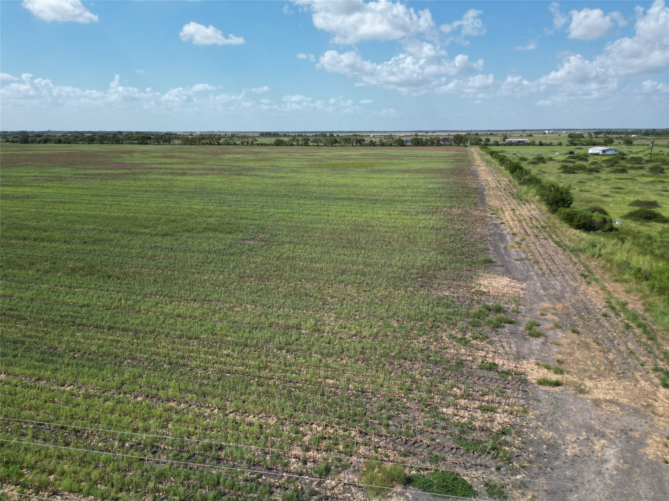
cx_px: 334
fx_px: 464
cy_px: 250
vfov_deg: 56.8
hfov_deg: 71.6
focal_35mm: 24
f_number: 1.7
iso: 100
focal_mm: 6.72
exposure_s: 1/3000
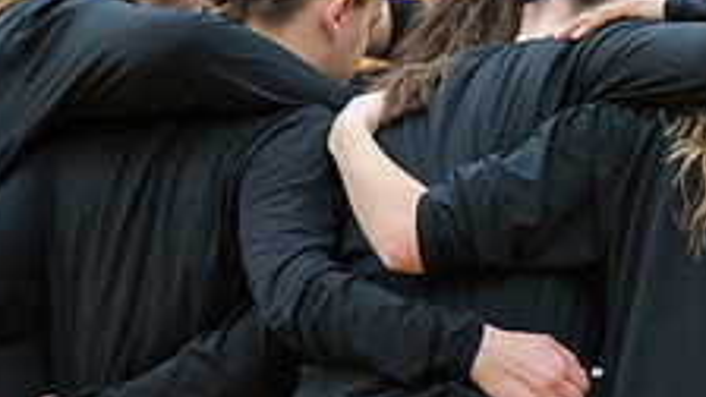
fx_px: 12093
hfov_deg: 3.3
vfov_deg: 1.9
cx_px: 716
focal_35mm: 646
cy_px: 564
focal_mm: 130
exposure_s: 1/320
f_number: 2.8
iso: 5000
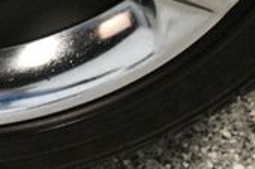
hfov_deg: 7.5
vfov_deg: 5.0
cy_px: -144
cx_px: -108
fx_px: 1918
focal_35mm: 271
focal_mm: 48
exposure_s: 1/125
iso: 3200
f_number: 4.5
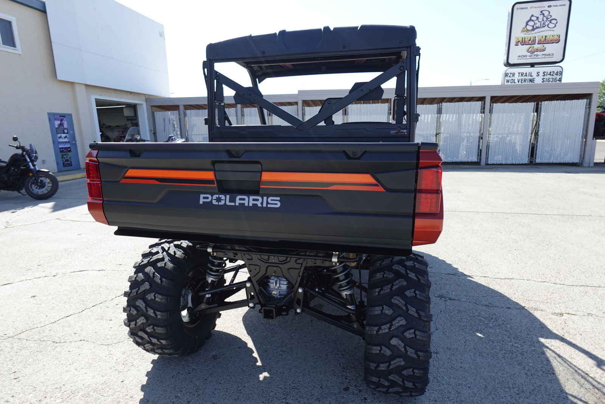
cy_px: 202
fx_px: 336
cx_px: 302
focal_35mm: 20
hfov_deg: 84.0
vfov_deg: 61.9
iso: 125
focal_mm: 7.6
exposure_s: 1/1600
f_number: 2
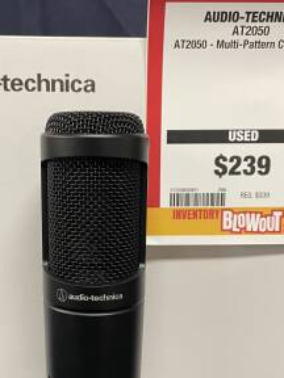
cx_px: 100
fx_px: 514
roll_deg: -1.1
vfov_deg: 40.2
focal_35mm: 47
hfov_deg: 30.7
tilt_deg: -11.5
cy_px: 236
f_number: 1.6
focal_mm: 4.2
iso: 160
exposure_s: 1/60
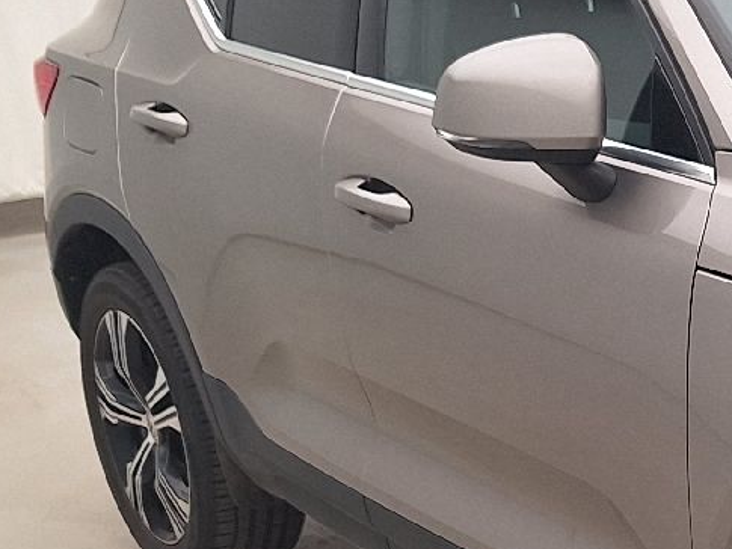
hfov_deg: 19.9
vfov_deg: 15.9
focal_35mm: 91
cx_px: 927
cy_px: 572
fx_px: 1925
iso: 50
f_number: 1.8
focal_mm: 5.54
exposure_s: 1/100
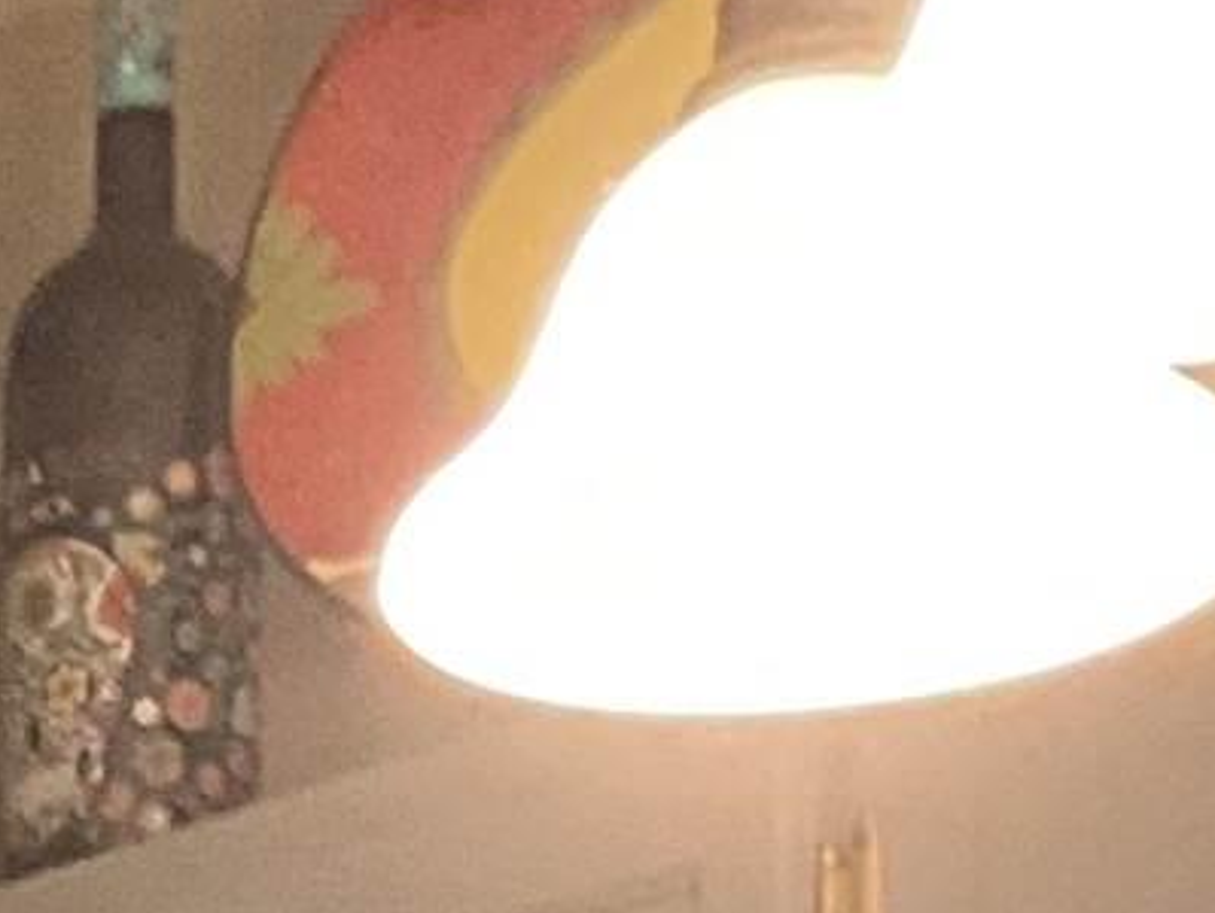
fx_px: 7834
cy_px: 3424
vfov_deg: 5.8
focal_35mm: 223
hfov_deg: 8.4
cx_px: -1145
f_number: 1.8
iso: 250
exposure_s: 1/60
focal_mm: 3
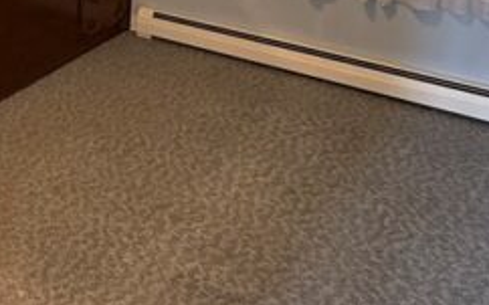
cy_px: -83
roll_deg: -1.6
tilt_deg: -11.1
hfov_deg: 39.7
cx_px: 109
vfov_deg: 23.5
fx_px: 653
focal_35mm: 49
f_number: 2.2
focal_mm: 2.22
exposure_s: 1/60
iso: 320
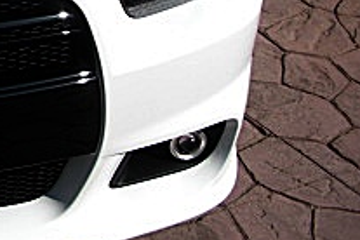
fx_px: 1160
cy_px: -115
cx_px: -191
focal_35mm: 116
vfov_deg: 11.4
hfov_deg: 16.1
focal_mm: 6.3
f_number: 7.9
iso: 50
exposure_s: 1/200
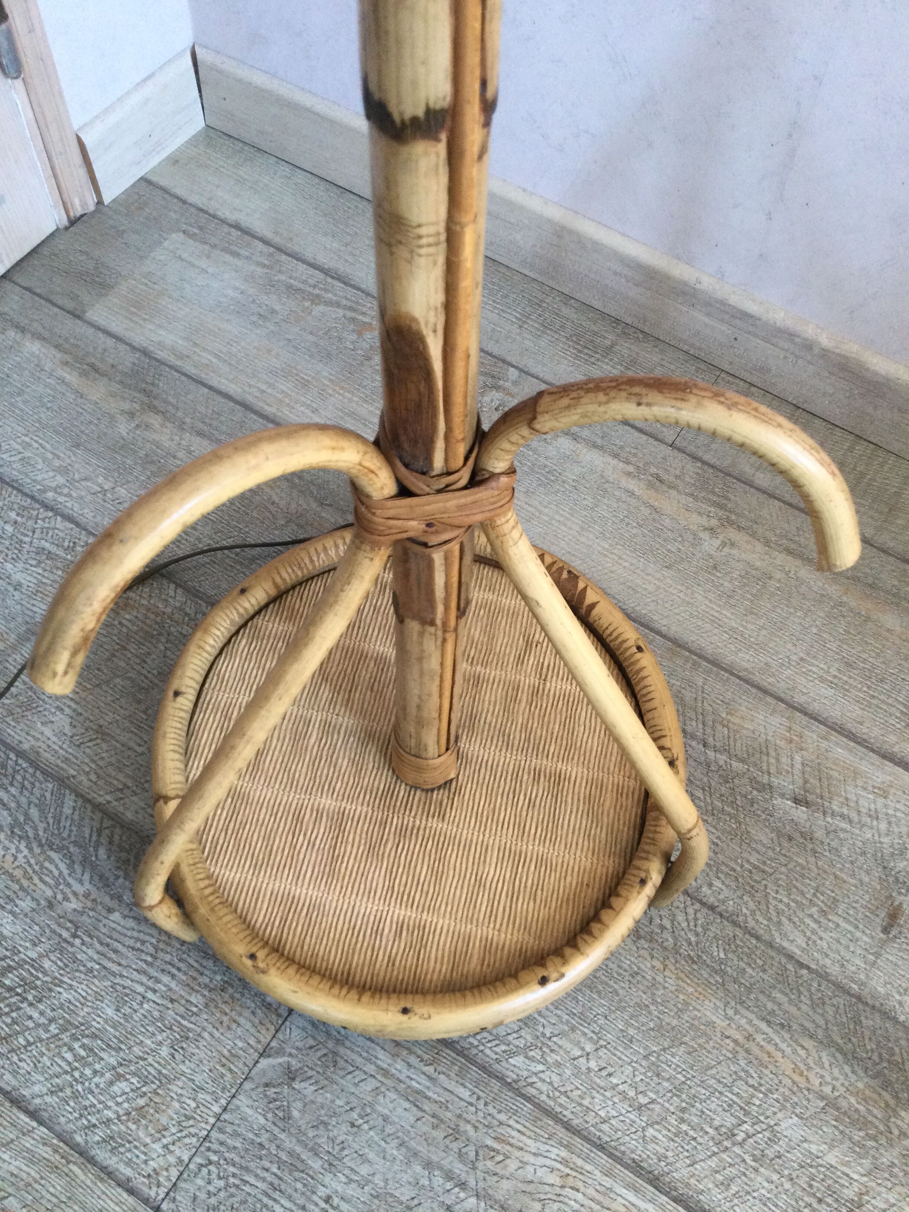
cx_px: 454
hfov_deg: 45.4
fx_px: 1085
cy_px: 606
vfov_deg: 58.4
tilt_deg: -60.9
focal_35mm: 31
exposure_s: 1/33
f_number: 2.4
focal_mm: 3.3
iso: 50
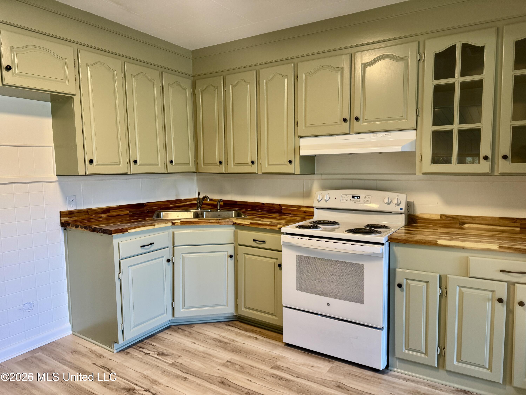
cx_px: 263
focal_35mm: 24
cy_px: 198
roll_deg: +0.6
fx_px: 365
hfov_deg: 71.6
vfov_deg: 56.8
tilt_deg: -5.0
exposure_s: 1/60
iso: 160
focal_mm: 6.76
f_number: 1.78
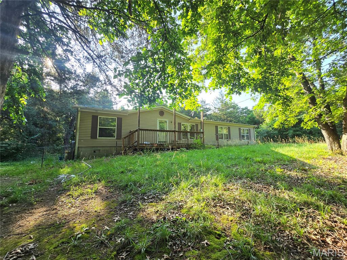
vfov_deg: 89.9
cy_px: 130
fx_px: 130
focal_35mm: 13
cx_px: 174
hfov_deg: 106.2
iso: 50
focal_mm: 2.2
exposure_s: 1/165
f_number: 2.2
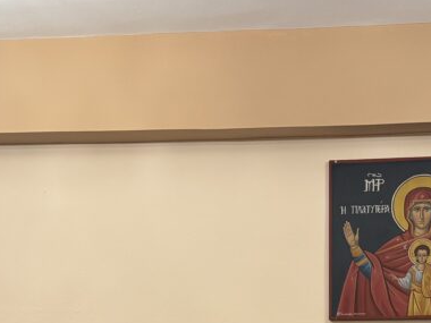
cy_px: 389
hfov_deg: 26.9
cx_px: 289
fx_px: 896
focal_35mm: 72
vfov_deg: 19.3
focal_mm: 6.76
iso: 200
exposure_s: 1/50
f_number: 1.78
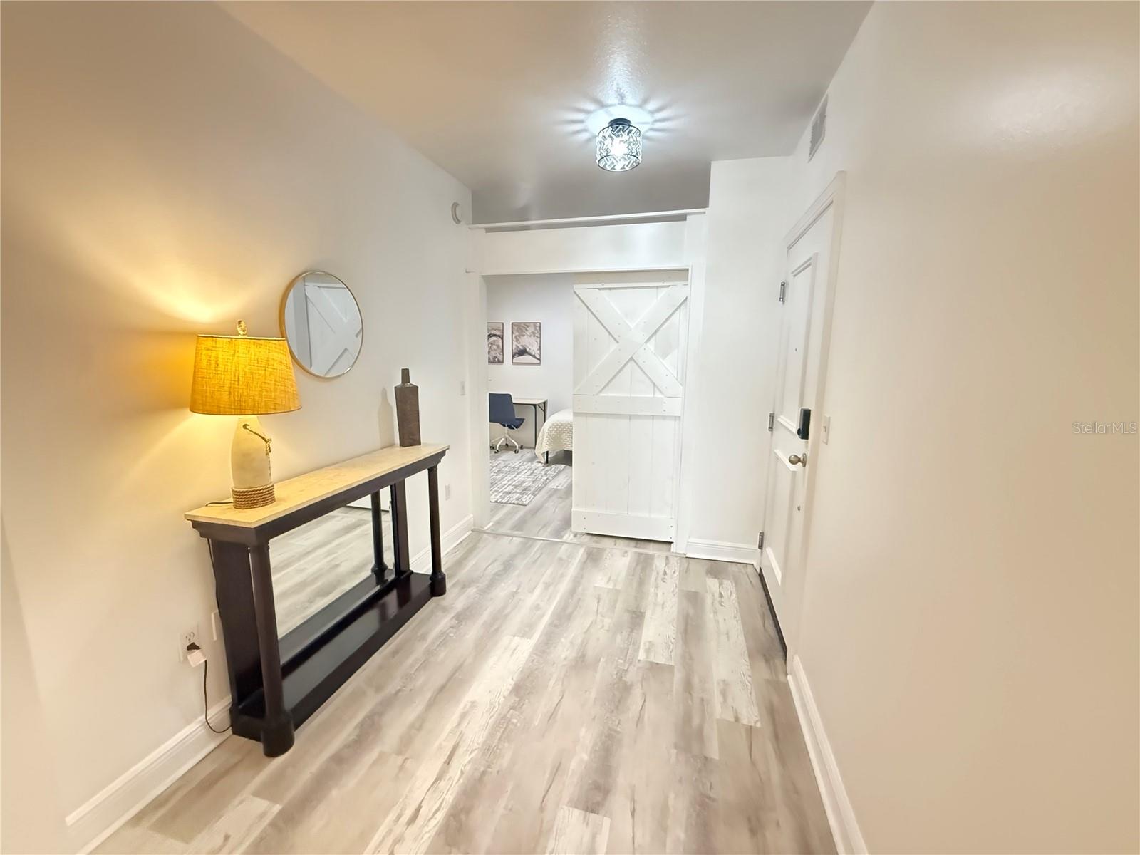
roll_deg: -0.6
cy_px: 428
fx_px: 461
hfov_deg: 102.1
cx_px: 570
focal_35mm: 14
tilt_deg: -8.2
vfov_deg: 85.7
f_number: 2.2
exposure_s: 1/60
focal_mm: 2.22
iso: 1250
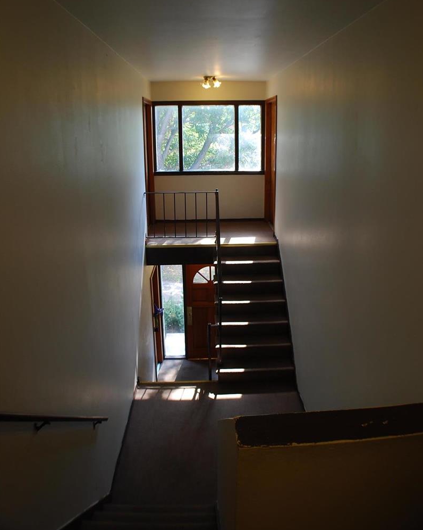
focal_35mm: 34
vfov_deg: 52.7
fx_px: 532
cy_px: 227
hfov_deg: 43.3
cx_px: 211
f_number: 4
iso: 200
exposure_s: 1/60
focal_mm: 20
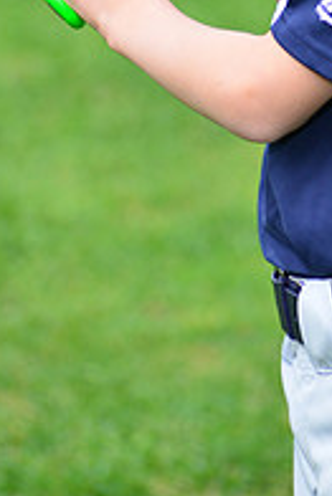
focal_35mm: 474
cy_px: -180
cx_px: 437
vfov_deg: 4.3
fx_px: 6545
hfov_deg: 2.9
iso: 320
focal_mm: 160
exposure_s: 1/200
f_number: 5.6
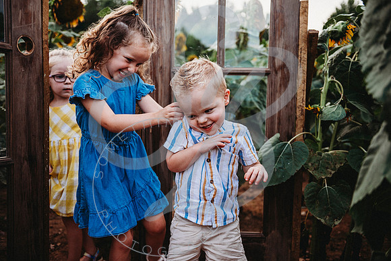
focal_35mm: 38
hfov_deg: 50.7
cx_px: 196
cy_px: 130
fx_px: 413
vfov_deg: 35.1
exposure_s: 1/250
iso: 100
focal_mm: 38
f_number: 2.8
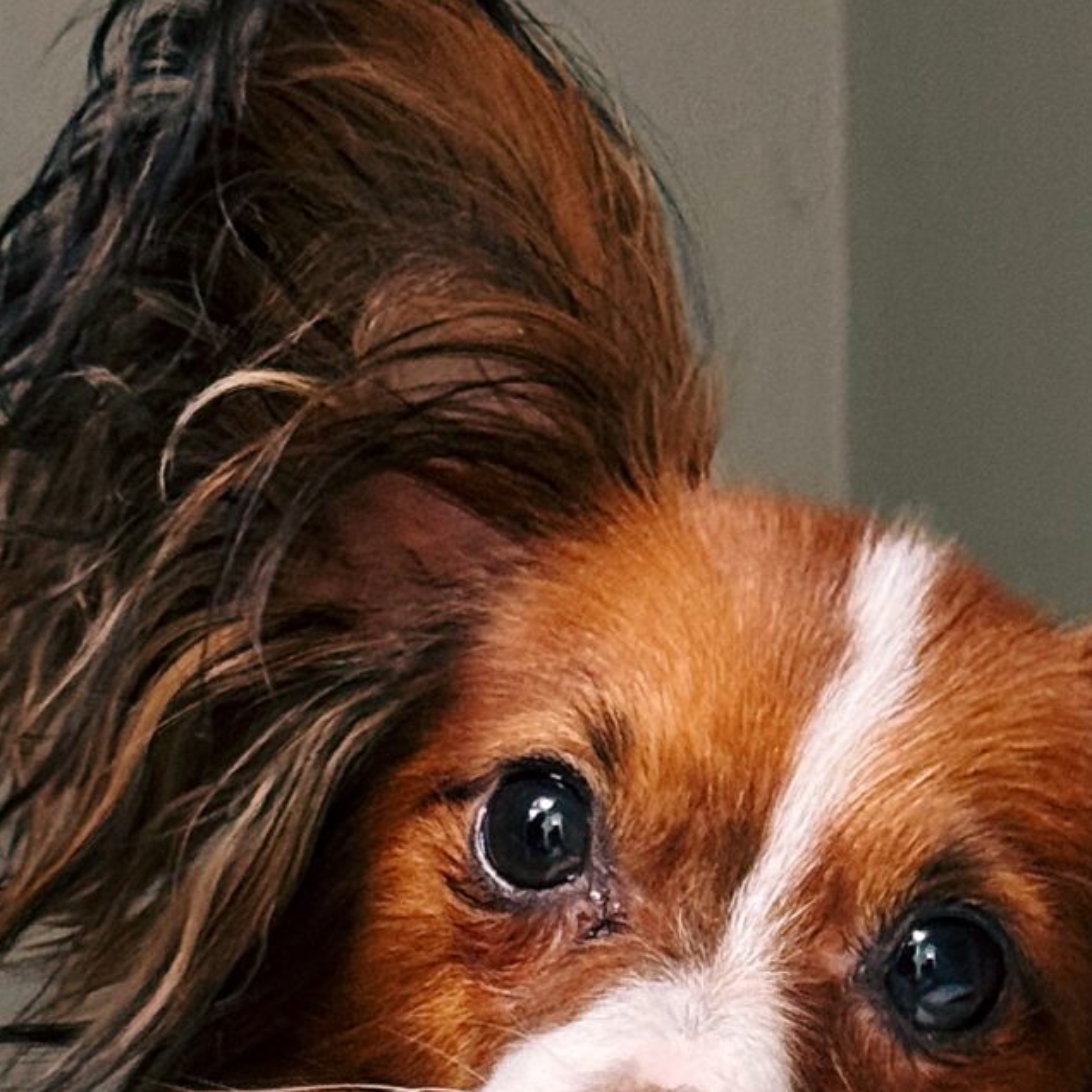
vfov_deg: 10.1
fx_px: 6103
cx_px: 580
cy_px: 1276
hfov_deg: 10.2
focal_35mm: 171
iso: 200
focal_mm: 6.76
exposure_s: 1/33
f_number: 1.78
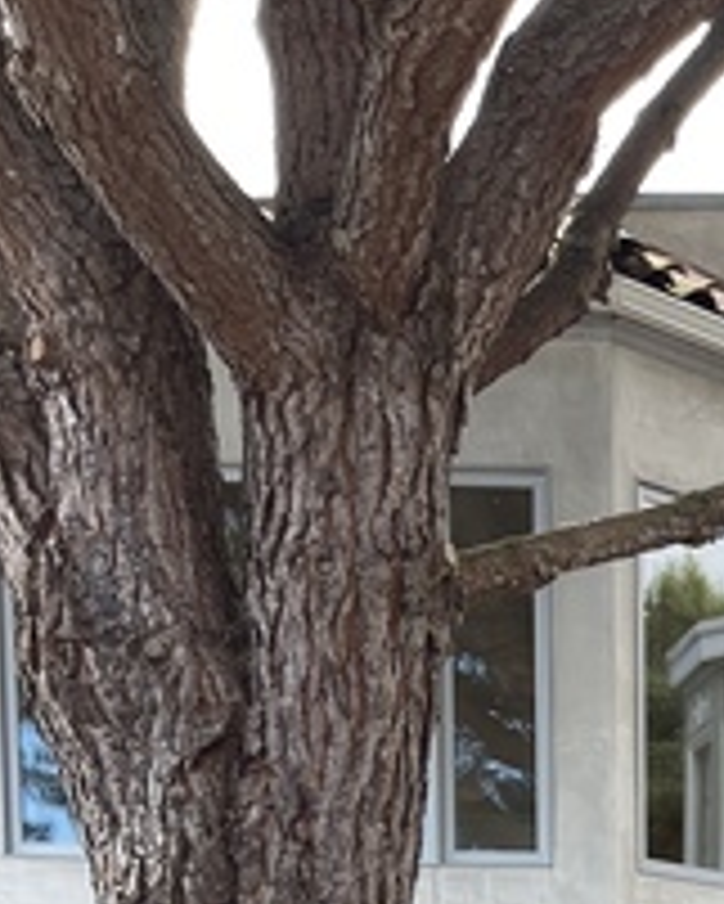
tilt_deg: -6.5
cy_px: 1464
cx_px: 1030
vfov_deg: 19.5
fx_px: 2168
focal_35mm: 81
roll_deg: -0.9
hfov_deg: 17.4
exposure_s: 1/433
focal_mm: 5.1
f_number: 1.6
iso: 32
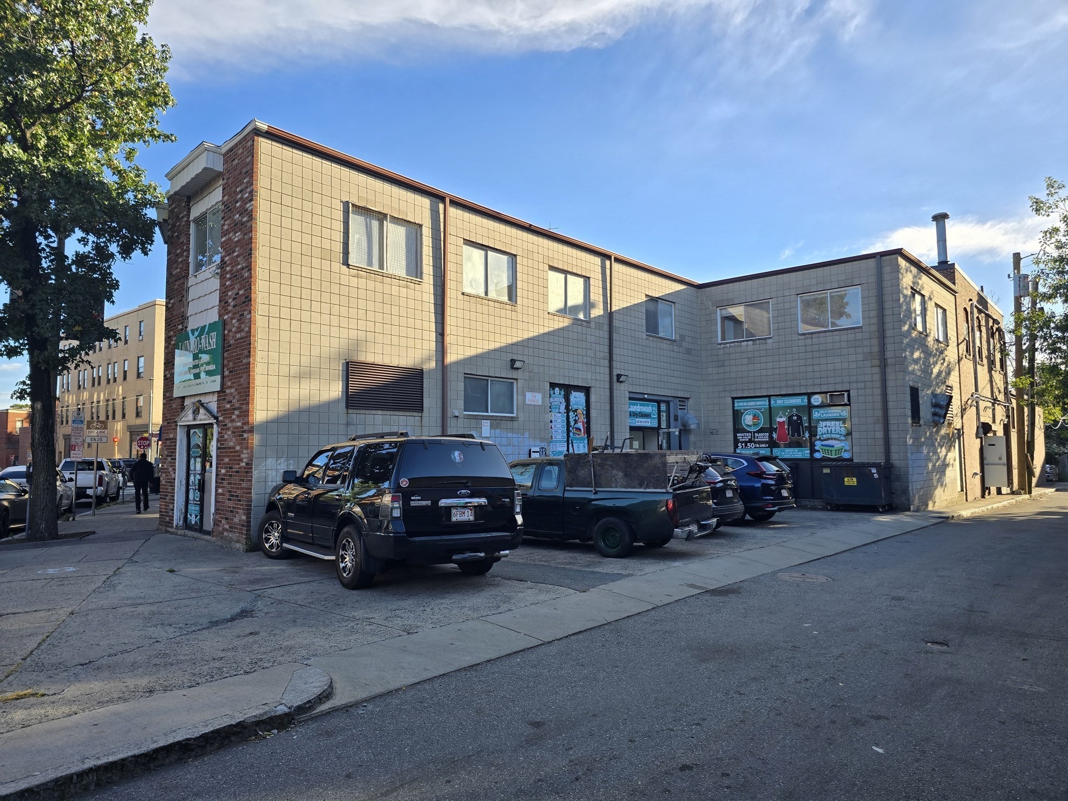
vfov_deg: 58.9
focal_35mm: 23
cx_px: 534
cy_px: 400
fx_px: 710
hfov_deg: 73.9
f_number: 1.7
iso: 12
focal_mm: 6.3
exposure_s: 1/307
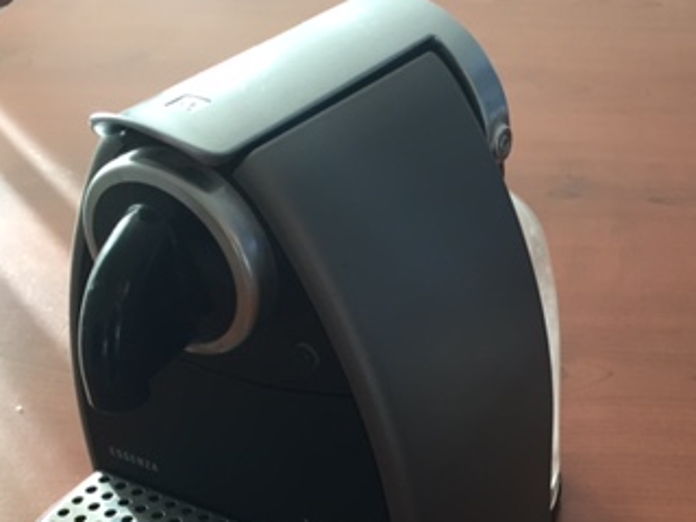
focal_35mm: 58
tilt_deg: -38.1
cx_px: 566
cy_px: 465
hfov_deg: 32.3
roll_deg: -2.2
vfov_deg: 24.5
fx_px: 1166
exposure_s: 1/33
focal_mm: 4.15
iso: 64
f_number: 2.2
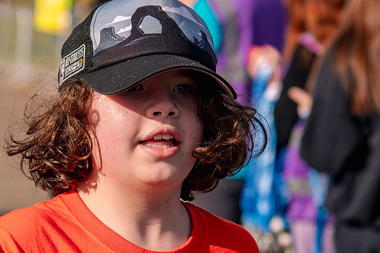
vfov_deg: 7.0
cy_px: 123
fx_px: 2066
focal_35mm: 196
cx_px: 103
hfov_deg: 10.5
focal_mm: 112
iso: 200
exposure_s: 1/1250
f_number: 5
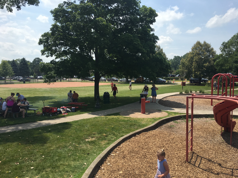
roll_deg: -0.6
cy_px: 89
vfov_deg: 48.2
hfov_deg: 61.7
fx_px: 199
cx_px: 119
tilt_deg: -3.4
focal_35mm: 29
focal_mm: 4.15
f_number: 2.2
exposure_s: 1/1789
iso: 25
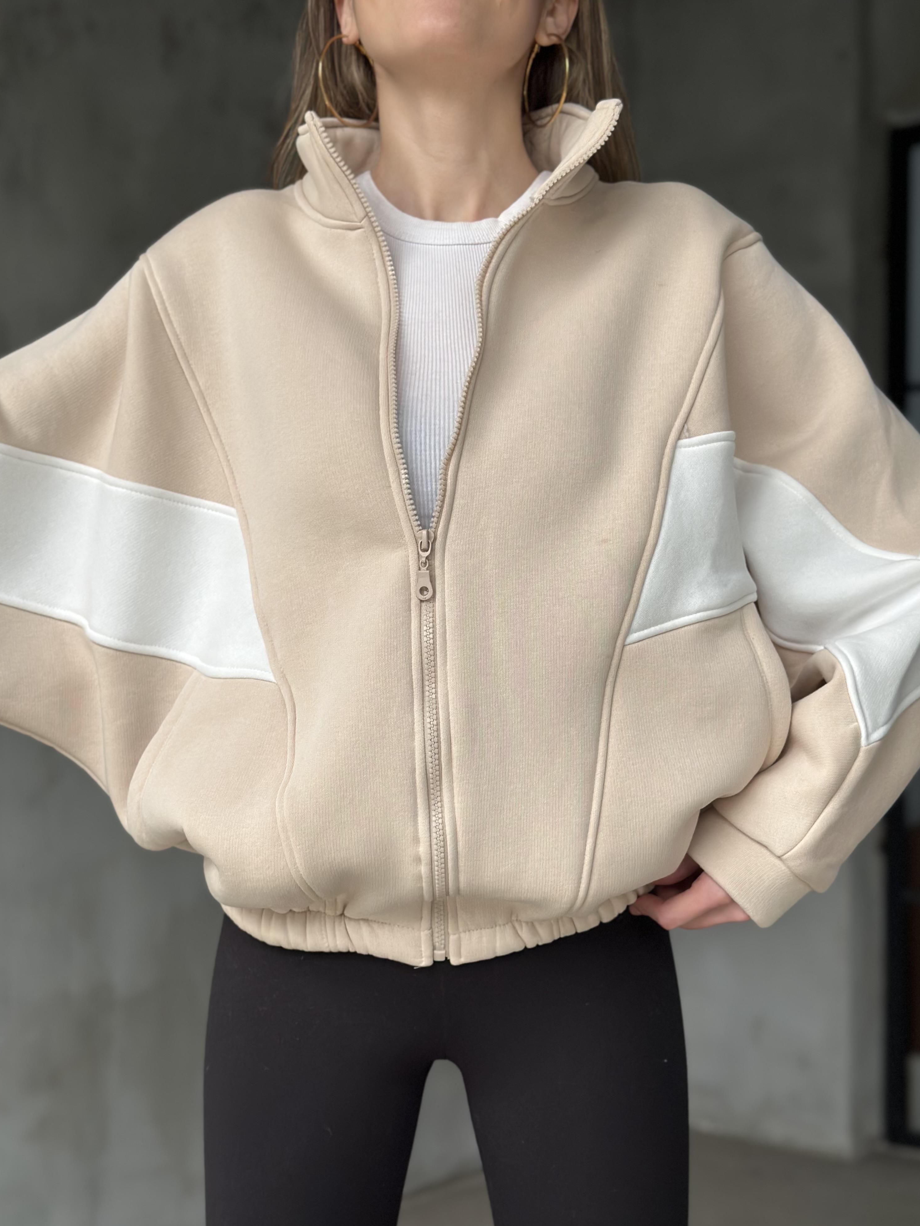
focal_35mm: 49
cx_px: 462
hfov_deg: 29.7
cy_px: 619
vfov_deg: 38.9
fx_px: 1737
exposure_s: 1/121
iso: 125
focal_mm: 6.86
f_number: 1.78
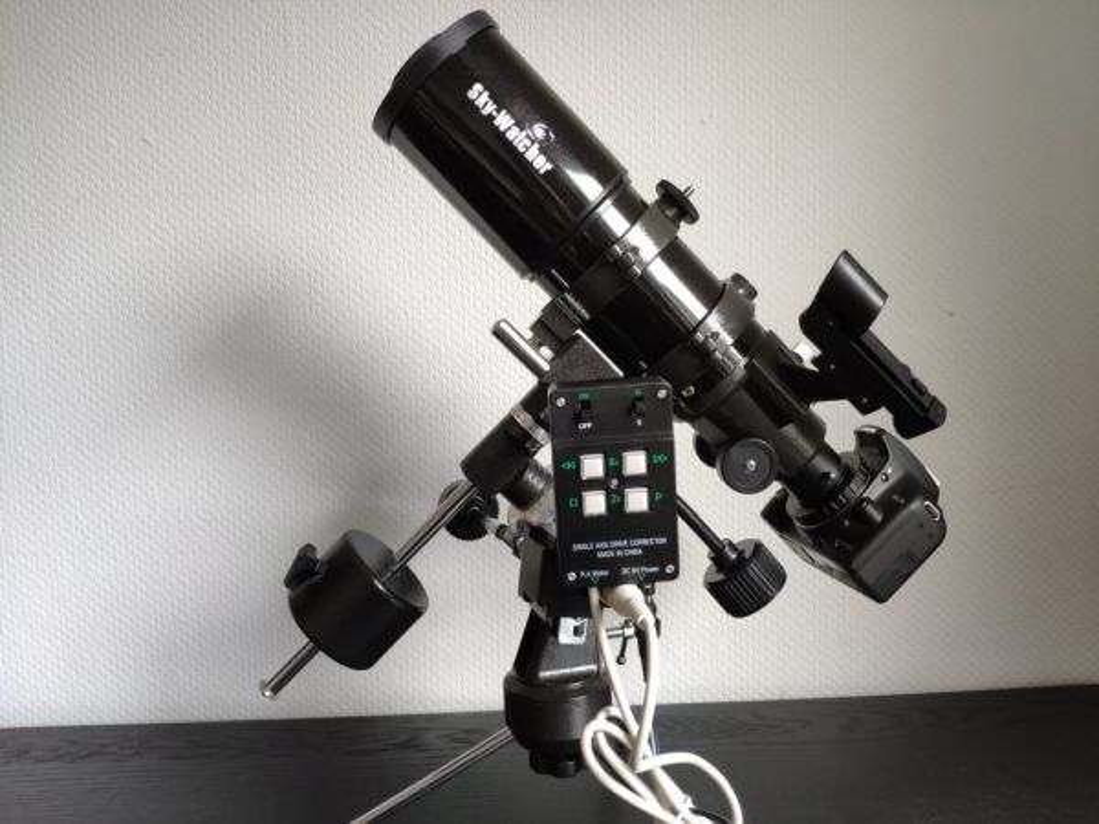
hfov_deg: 79.0
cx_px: 550
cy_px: 412
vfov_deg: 63.4
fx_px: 667
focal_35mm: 21
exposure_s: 1/100
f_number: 1.8
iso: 461
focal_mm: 4.22
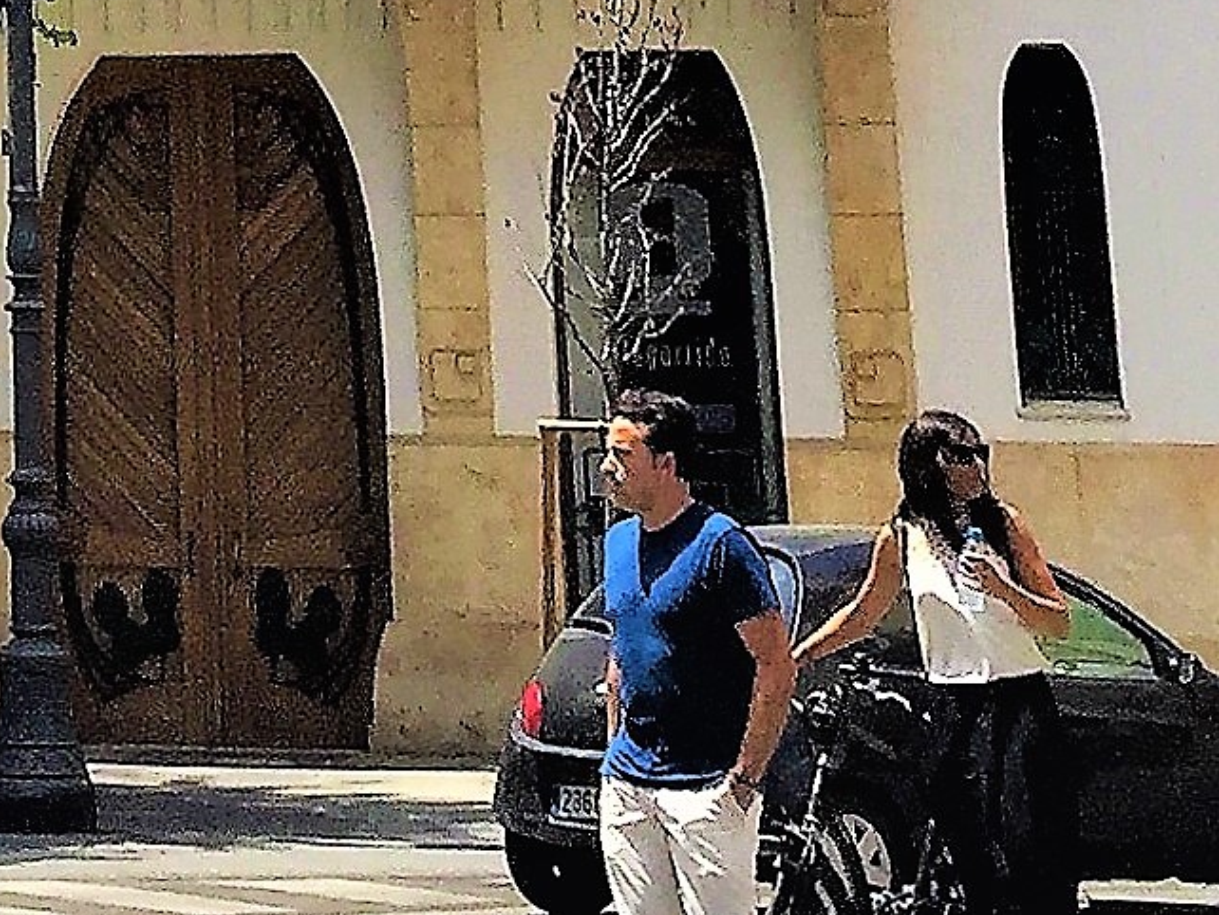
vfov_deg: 9.4
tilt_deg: +17.0
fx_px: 5073
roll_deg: +0.1
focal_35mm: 144
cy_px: -1130
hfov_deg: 13.2
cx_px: -401
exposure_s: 1/2326
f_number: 2.2
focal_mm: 4.15
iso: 32
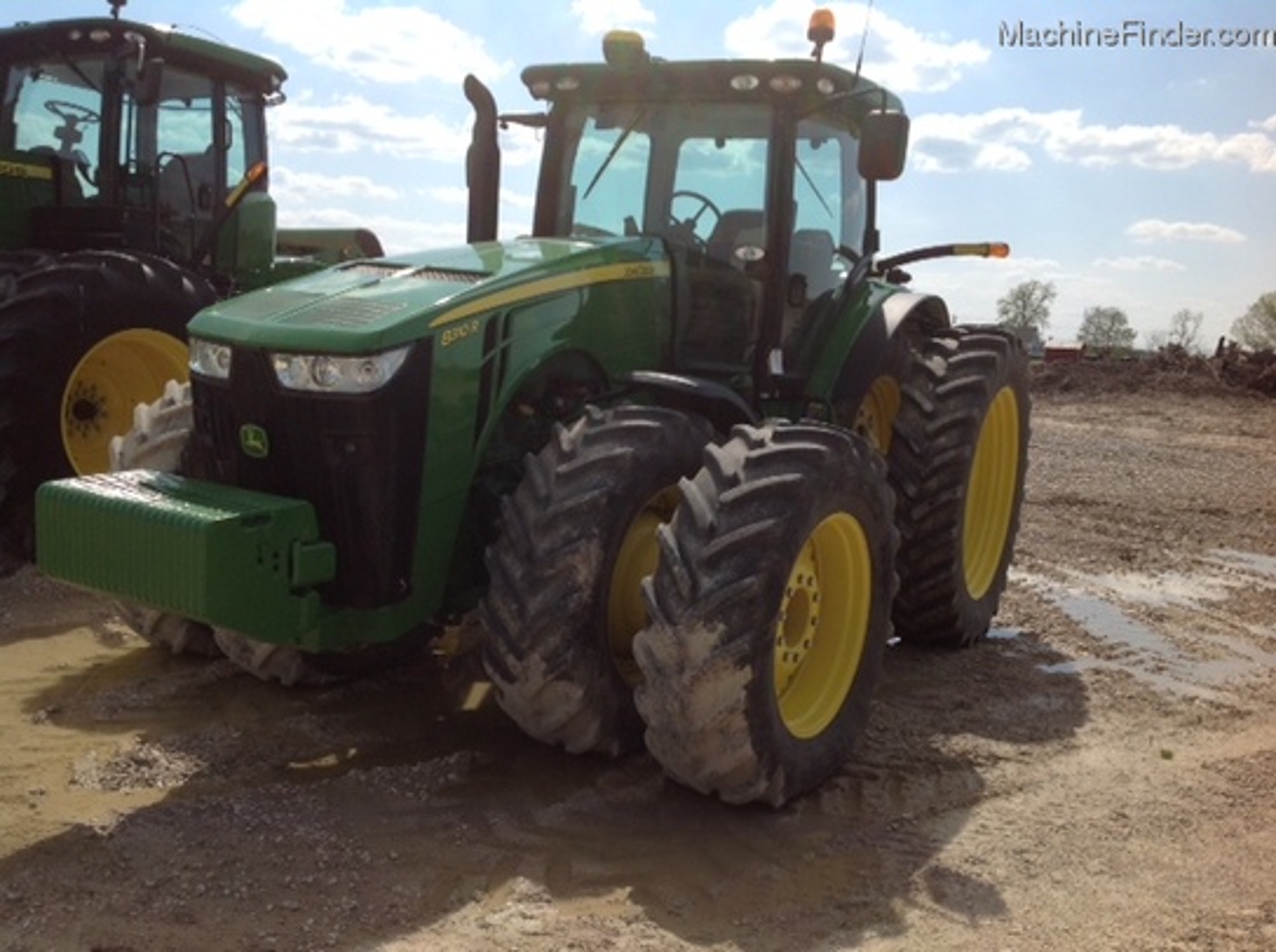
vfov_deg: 40.6
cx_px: 638
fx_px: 1288
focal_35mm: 35
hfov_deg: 52.7
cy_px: 476
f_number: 2.4
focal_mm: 4.28
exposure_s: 1/2519
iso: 50
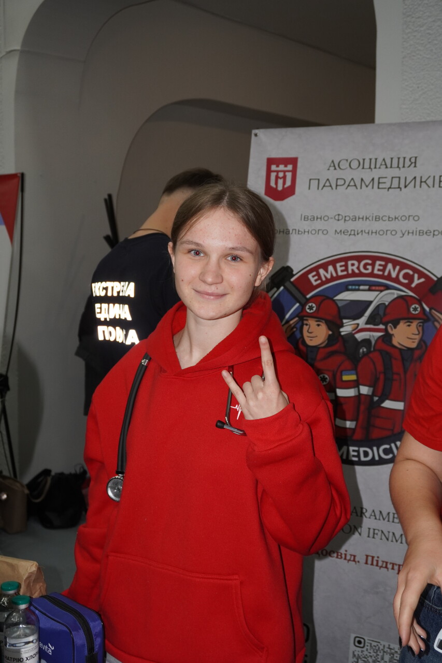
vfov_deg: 45.0
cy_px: 332
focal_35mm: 44
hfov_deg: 30.8
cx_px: 221
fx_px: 801
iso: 800
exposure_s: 1/125
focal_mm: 29
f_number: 5.6
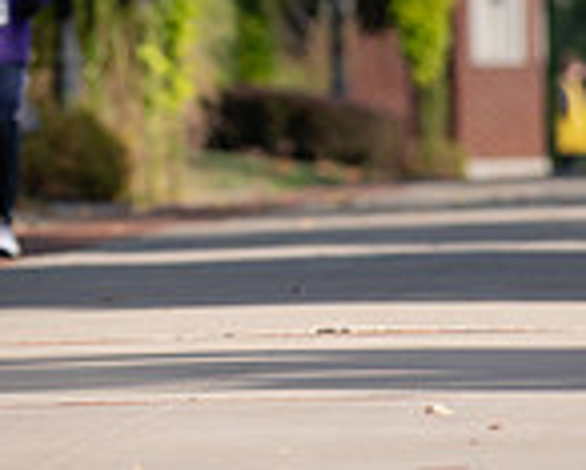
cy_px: -98
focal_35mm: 1121
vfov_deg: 1.4
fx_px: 19455
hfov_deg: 1.7
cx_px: -425
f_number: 5
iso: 200
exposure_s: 1/500
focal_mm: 300
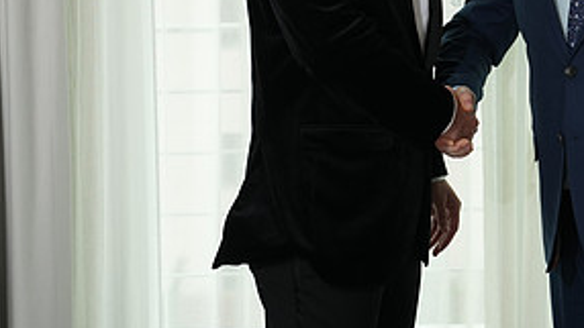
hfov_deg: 20.9
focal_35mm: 100
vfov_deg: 11.9
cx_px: 533
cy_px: -23
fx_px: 1549
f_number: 4
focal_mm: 47
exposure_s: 1/200
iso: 640
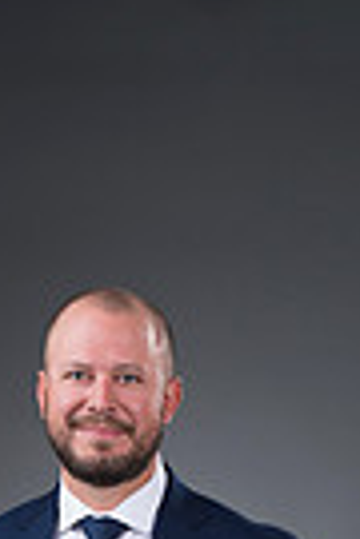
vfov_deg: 7.6
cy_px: 886
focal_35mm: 266
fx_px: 3990
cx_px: 96
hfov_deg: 5.2
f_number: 5.6
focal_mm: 80
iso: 160
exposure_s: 1/250
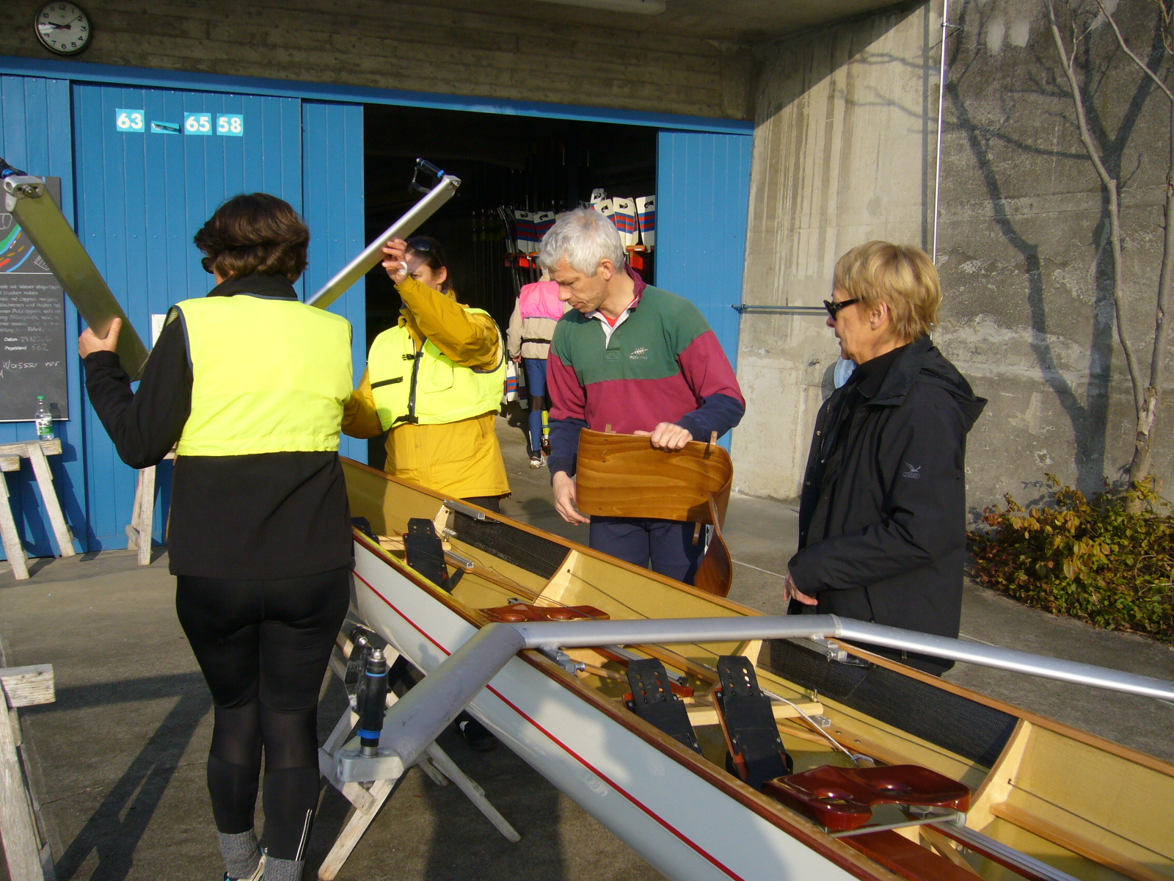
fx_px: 1187
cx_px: 587
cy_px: 440
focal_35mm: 35
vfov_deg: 40.7
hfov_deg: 52.6
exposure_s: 1/320
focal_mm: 5.8
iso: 80
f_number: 5.6
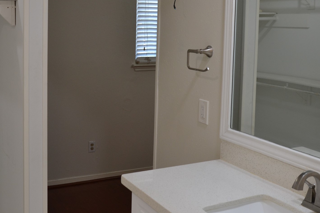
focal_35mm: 46
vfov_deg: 28.9
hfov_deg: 42.7
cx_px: 140
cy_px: 60
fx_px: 409
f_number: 4
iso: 400
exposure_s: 1/60
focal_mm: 20
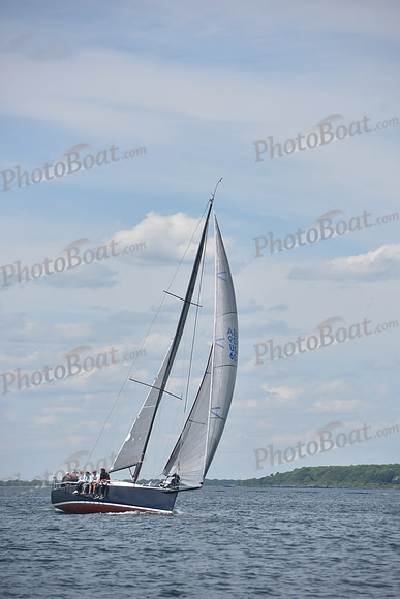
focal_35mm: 195
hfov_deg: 7.0
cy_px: 300
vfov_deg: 10.5
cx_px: 200
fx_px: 3248
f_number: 6.3
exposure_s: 1/1000
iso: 320
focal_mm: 195
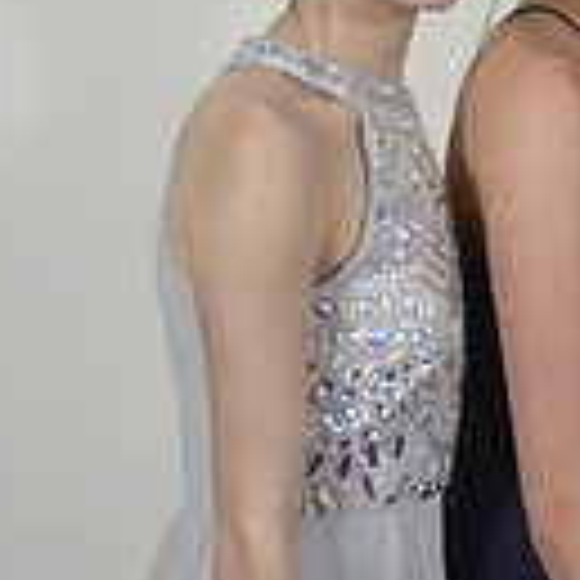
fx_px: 4114
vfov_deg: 8.1
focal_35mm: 217
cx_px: 1245
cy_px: 112
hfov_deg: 7.7
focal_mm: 38
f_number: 5.6
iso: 1600
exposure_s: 1/100
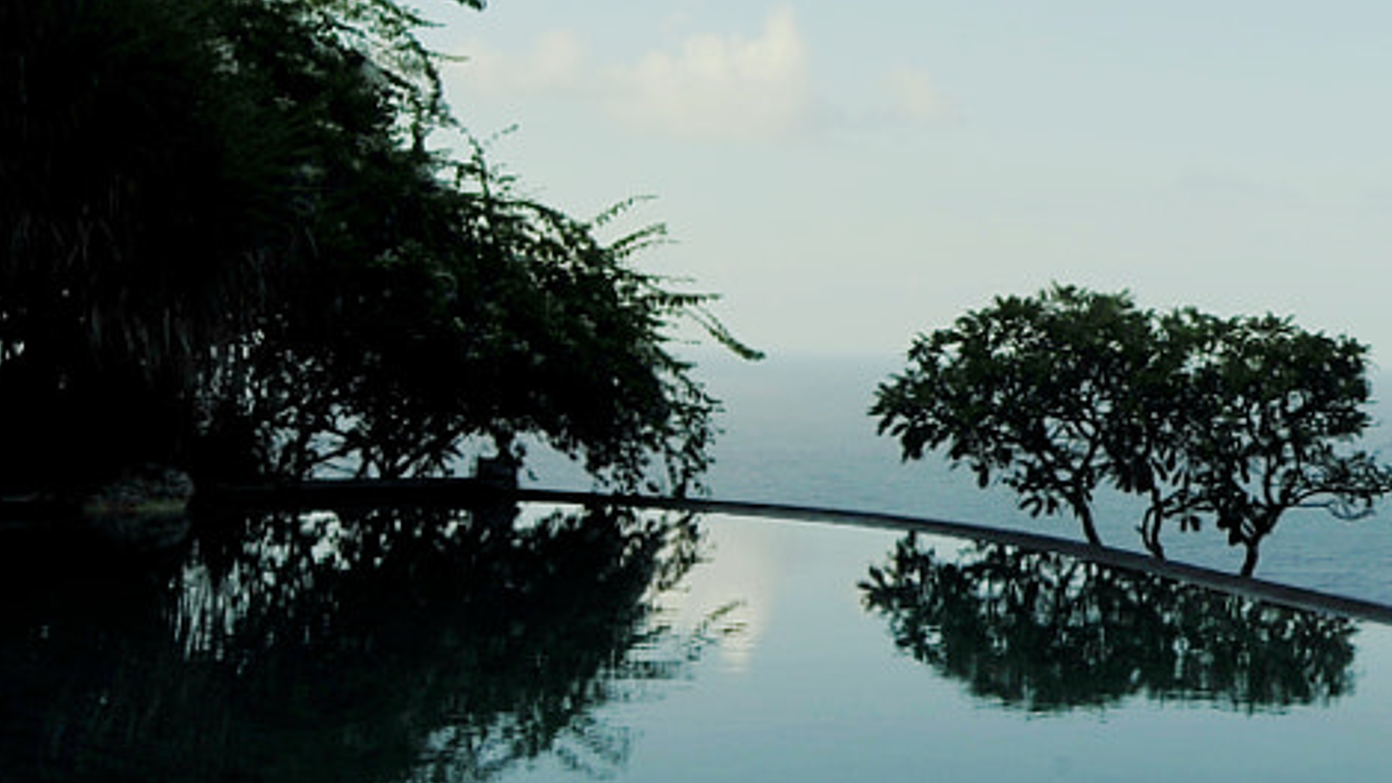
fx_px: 2363
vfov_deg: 18.7
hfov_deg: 28.4
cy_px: 156
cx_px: 1689
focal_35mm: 64
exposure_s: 1/125
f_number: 18
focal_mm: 14
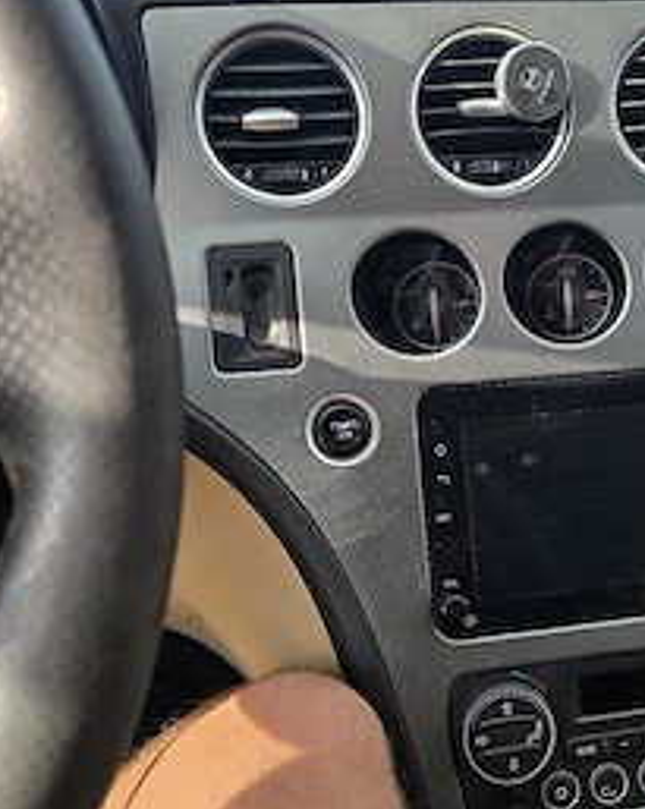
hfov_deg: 41.4
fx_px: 837
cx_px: 450
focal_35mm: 35
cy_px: 387
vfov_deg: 51.6
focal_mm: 6.3
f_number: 1.7
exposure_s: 1/1429
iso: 80
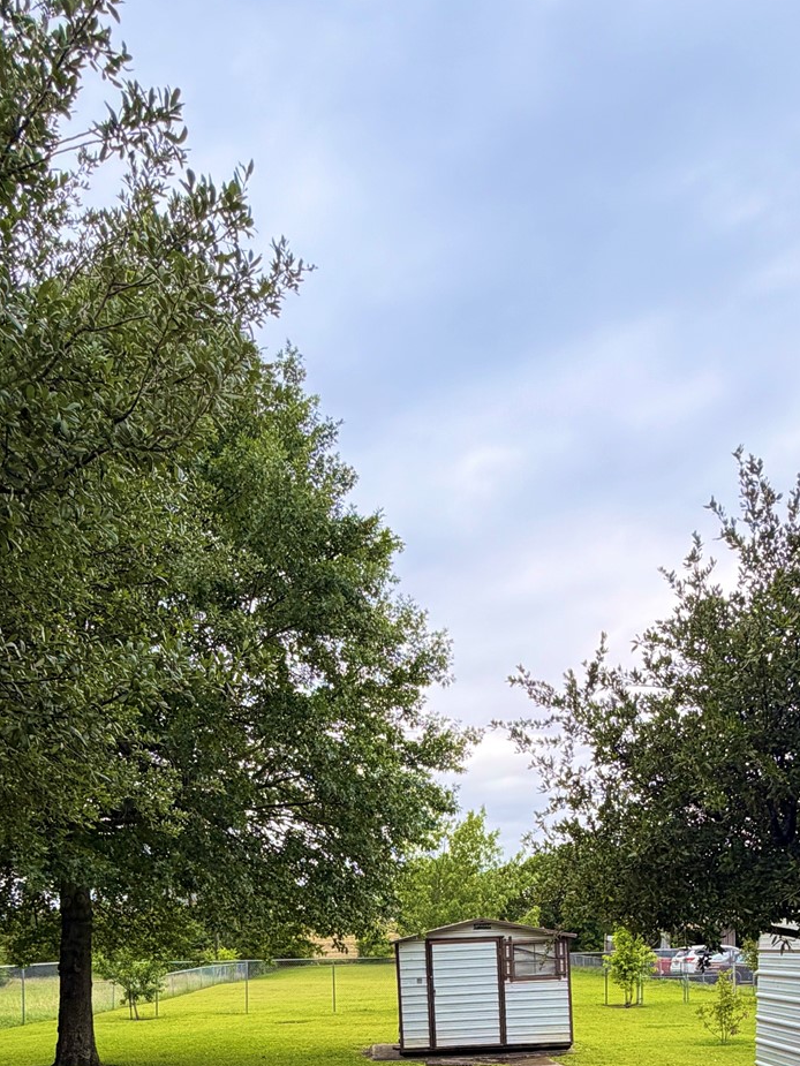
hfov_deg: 45.4
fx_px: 955
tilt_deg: -1.8
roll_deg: +2.0
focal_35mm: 31
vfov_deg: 50.7
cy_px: 988
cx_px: 436
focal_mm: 2.22
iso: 50
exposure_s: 1/502
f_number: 2.2
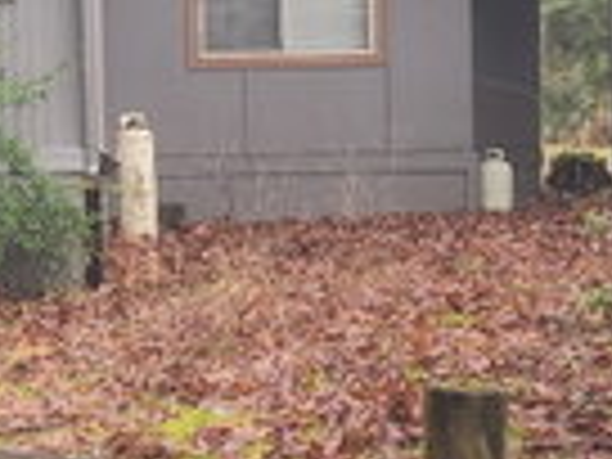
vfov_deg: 15.6
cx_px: 18
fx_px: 1662
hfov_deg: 20.3
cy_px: 104
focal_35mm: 94
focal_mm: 7
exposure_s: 1/120
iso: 25
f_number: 1.8
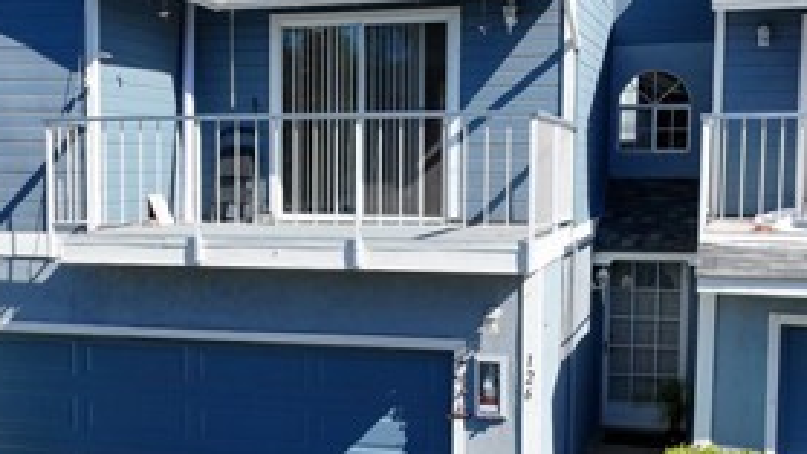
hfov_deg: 34.6
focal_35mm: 60
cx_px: 281
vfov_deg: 20.0
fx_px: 1284
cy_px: 299
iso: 140
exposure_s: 1/1250
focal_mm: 12.29
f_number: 2.8
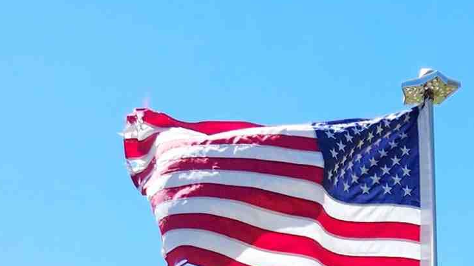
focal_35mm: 105
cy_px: 737
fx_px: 1319
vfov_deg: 9.5
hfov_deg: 20.3
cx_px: 137
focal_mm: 5.4
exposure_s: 1/1667
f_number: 1.8
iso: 20
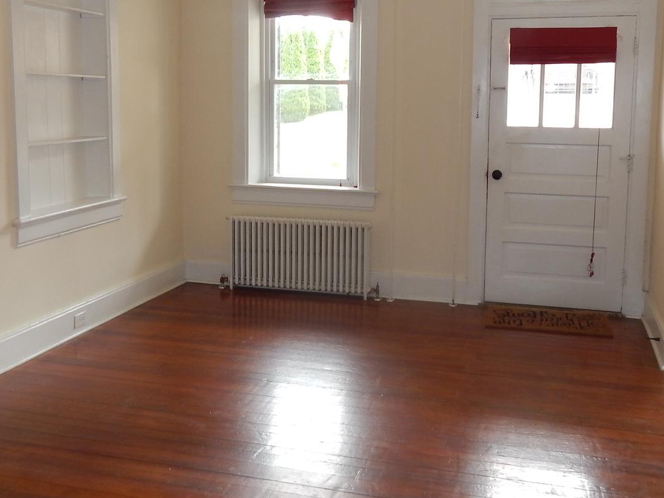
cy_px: 193
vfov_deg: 32.7
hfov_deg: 42.9
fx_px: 844
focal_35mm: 44
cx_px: 320
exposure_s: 1/30
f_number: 3
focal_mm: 4
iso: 125
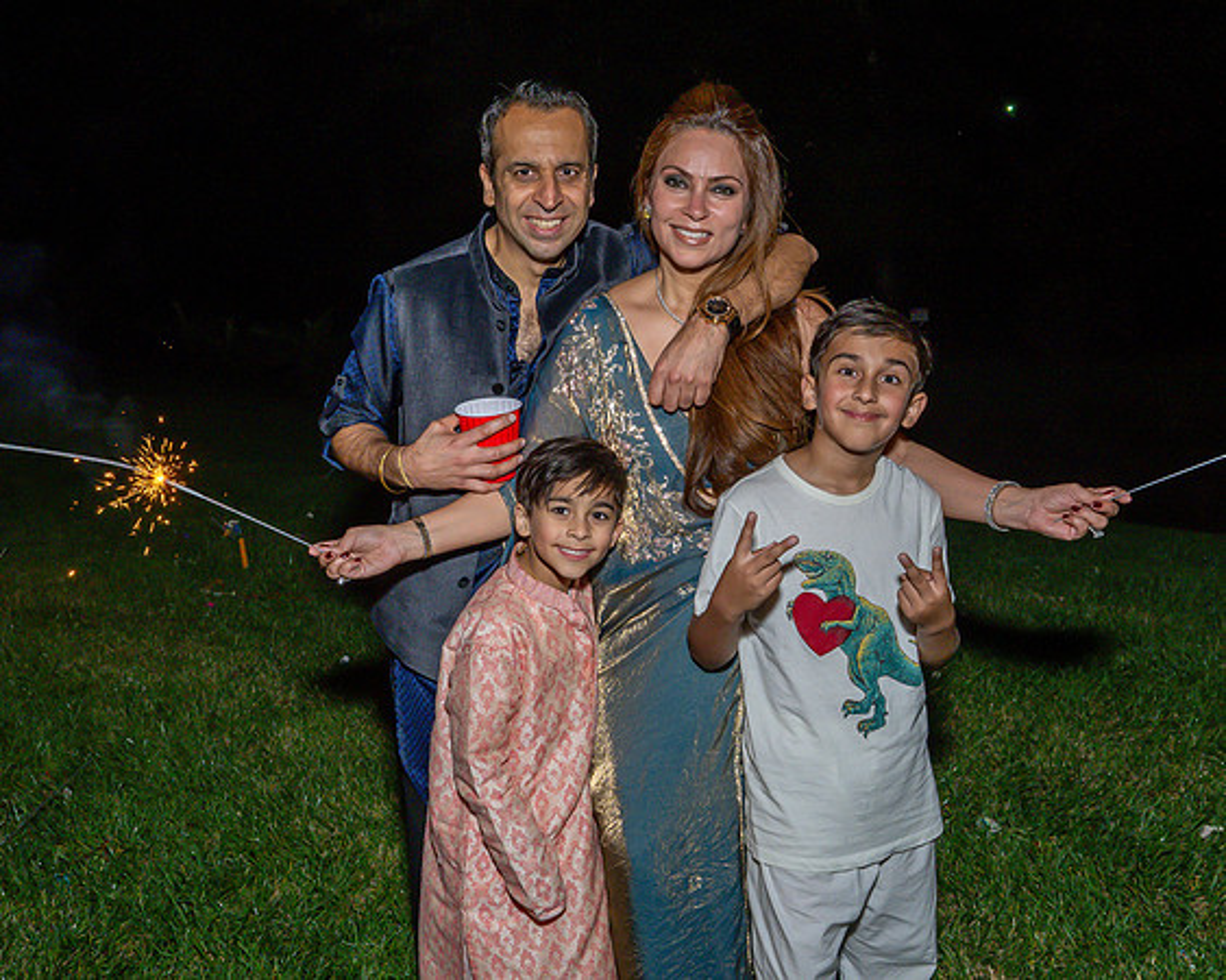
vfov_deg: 42.7
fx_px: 1251
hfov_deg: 52.2
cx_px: 622
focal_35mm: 34
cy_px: 454
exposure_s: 1/250
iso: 640
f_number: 8
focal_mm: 18
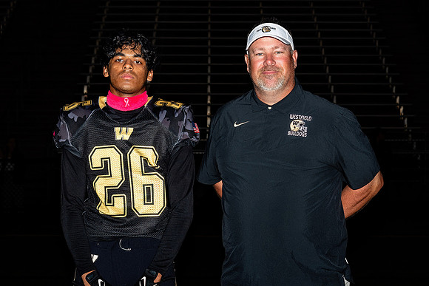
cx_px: 224
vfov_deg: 13.1
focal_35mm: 105
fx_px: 1247
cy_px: 193
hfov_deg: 19.5
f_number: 5
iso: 320
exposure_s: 1/200
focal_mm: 45
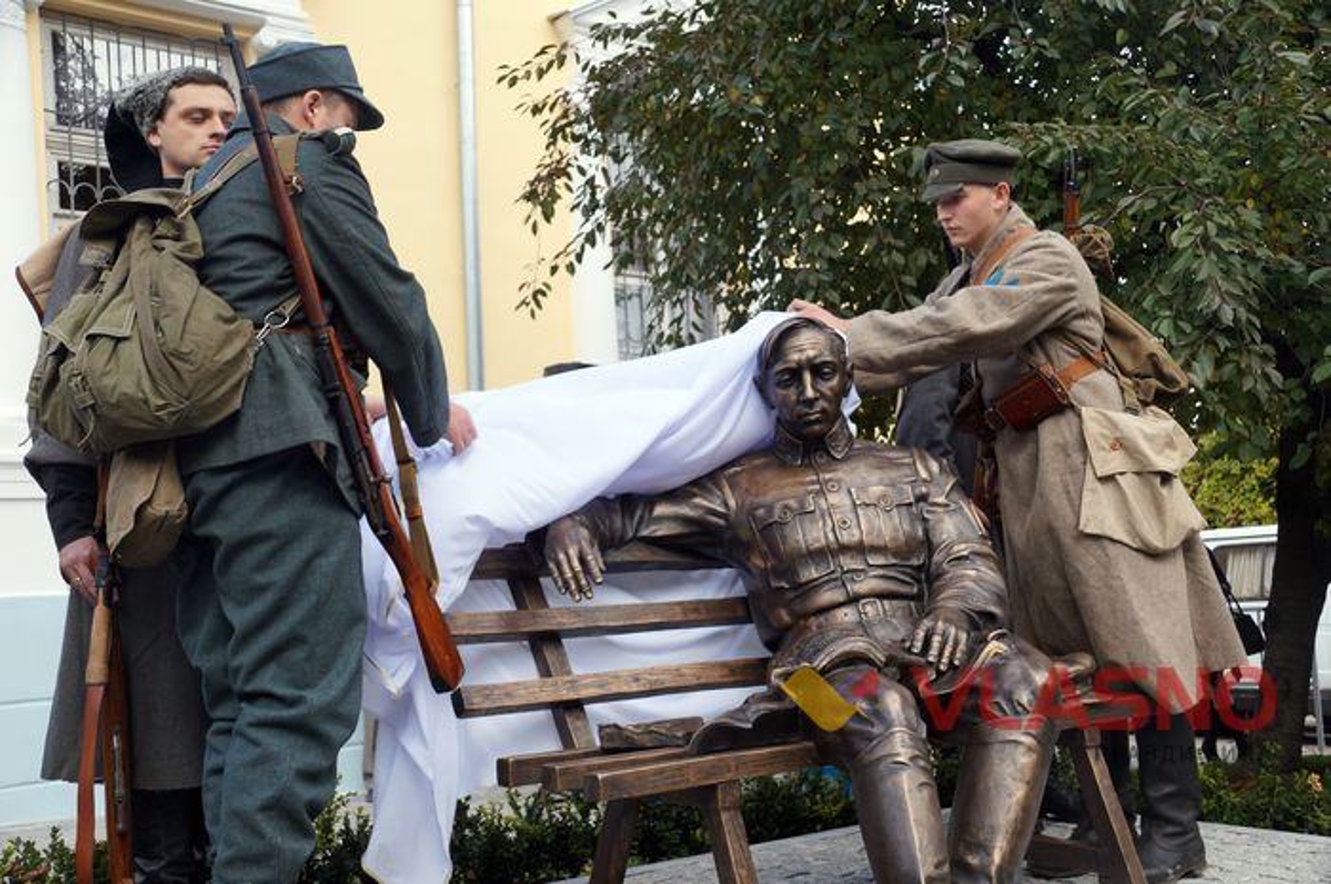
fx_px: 1551
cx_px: 666
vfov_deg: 31.8
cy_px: 442
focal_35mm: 42
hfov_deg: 46.4
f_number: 6.3
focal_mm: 28
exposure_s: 1/160
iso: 100
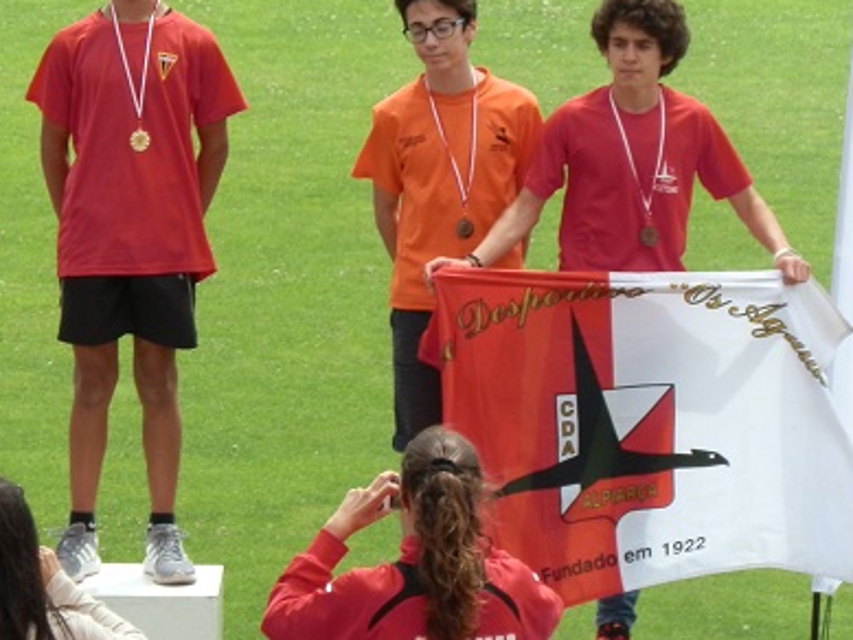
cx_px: 144
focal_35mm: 473
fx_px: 11659
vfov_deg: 3.1
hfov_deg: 4.2
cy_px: 284
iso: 64
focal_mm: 45.79
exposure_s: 1/400
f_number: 4.2
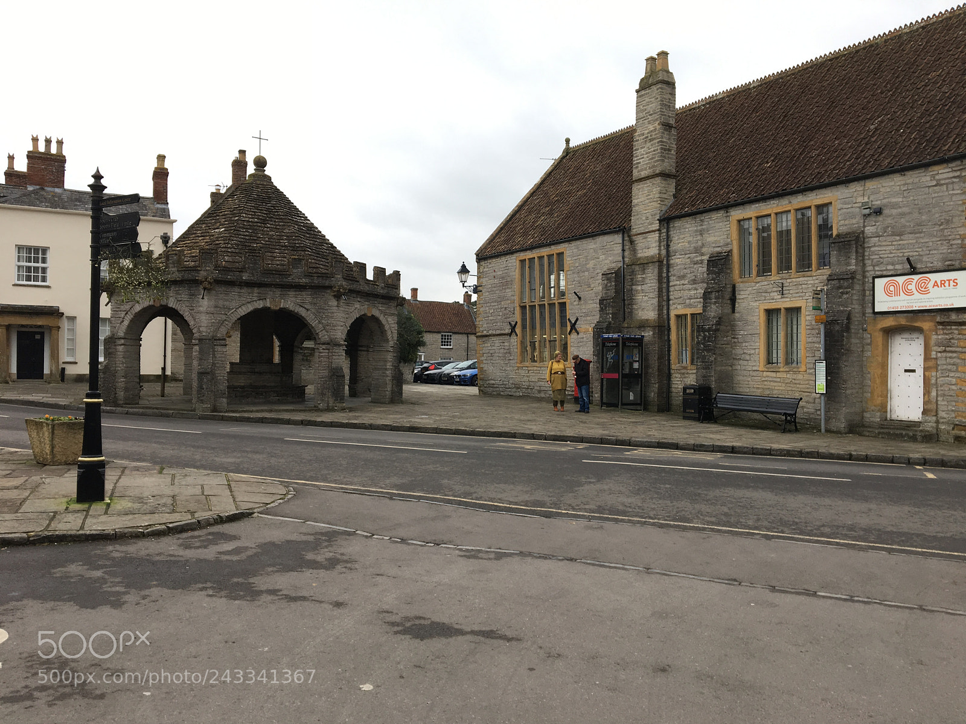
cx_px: 483
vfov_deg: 48.2
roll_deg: -1.6
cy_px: 362
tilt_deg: +1.8
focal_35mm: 29
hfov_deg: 61.7
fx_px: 809
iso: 25
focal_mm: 4.15
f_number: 2.2
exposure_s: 1/100
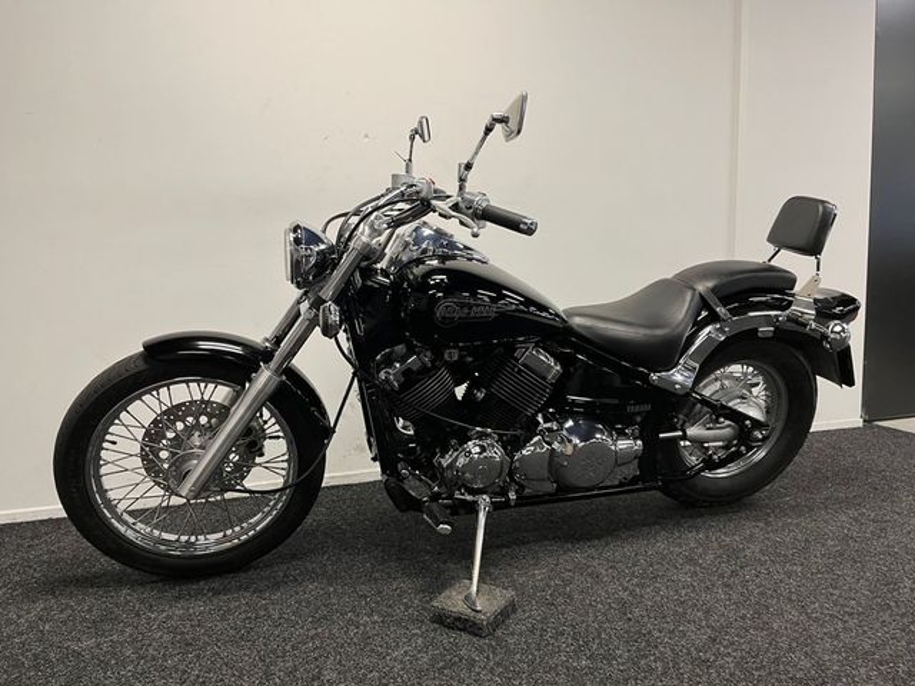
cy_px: 343
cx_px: 458
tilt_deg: -6.7
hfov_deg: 67.3
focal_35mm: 26
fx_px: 687
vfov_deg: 53.1
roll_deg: +2.2
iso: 80
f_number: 1.6
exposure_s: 1/50
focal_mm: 5.1
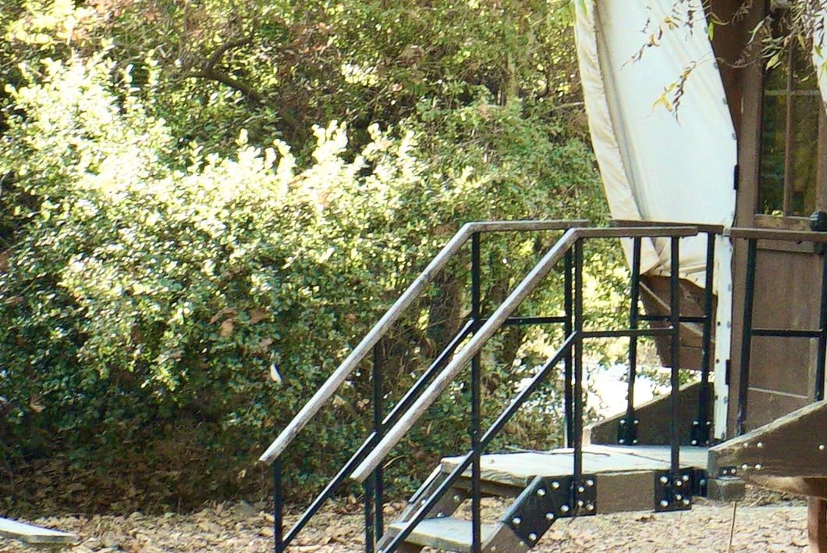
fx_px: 3218
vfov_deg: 9.7
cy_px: -37
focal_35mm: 140
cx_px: 1105
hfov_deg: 14.0
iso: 1600
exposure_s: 1/125
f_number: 9
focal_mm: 35
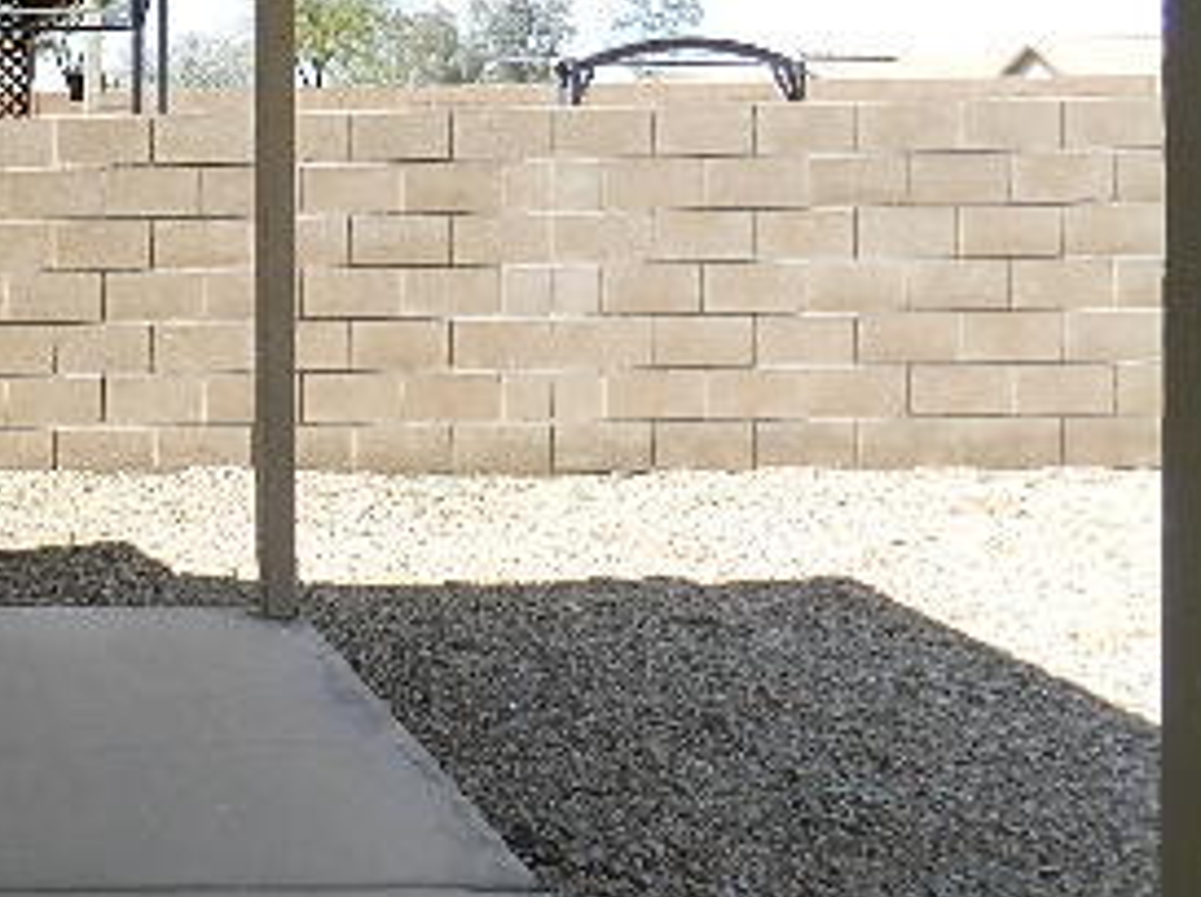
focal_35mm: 54
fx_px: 1871
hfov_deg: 31.0
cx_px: -176
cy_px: 171
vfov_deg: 26.4
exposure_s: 1/800
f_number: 3.4
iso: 160
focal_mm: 4
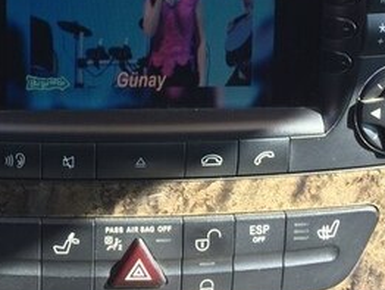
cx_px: 98
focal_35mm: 73
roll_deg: -4.5
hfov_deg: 26.3
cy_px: -33
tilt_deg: -26.4
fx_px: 813
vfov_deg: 19.3
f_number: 2.2
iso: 50
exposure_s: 1/100
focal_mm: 4.15
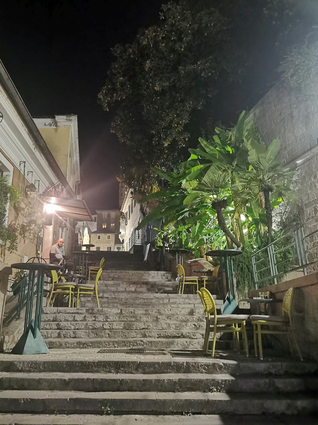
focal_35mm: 32
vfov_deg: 56.7
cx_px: 131
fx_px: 392
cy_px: 190
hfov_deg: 44.0
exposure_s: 1/20
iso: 2000
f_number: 1.6
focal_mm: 5.56
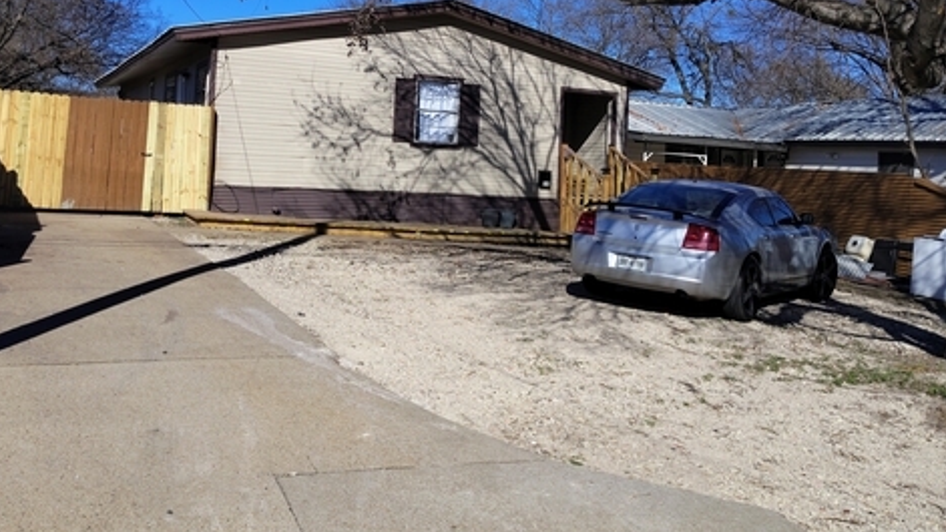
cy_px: 114
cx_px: 391
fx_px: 928
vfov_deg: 31.3
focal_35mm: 37
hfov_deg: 53.7
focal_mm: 5.56
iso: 101
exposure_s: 1/2974
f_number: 1.8
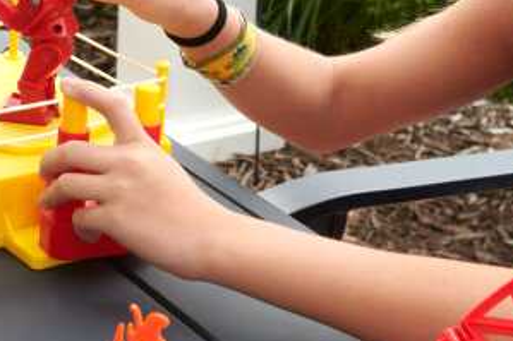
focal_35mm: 140
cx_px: 110
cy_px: -88
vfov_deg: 9.6
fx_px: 1994
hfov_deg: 14.6
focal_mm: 38
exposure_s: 1/500
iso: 500
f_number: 8
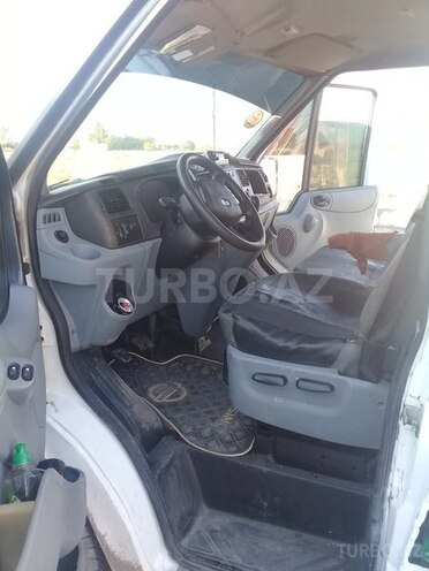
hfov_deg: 45.4
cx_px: 214
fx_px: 512
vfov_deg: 58.4
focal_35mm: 31
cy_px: 286
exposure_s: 1/100
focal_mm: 3.3
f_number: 2.2
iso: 64
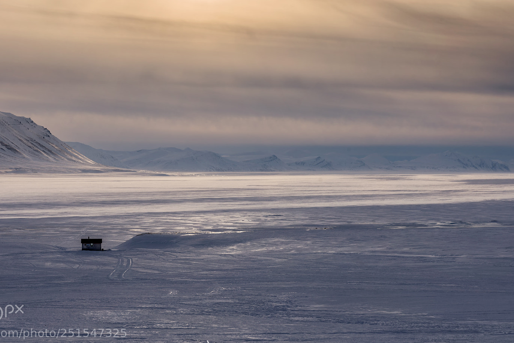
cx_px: 231
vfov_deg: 17.7
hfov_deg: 26.3
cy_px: 162
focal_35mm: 77
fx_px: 1100
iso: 100
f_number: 11
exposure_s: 1/250
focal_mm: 66
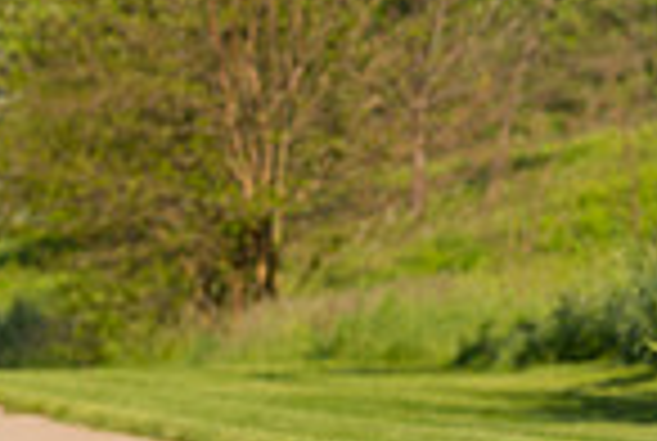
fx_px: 5943
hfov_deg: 6.2
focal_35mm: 325
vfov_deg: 4.2
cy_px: 331
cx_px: 1238
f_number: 5.6
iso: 400
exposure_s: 1/2000
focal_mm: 82
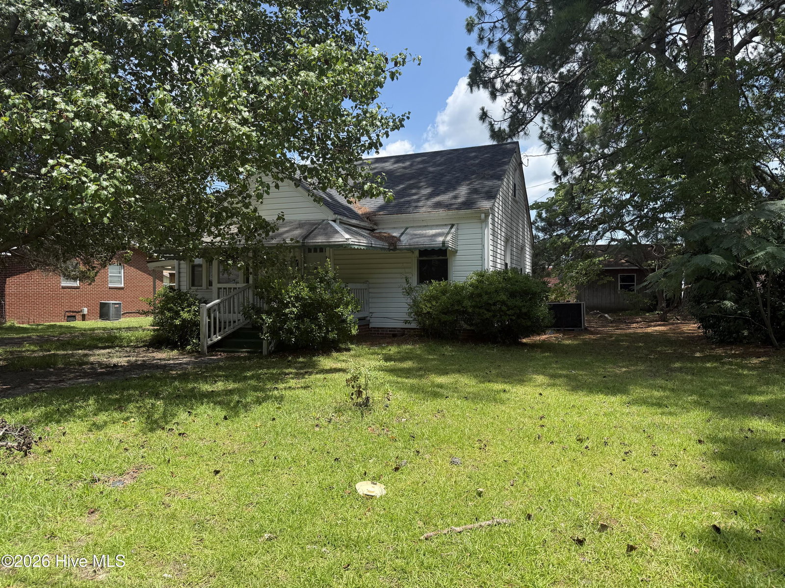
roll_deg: +0.0
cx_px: 392
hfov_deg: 71.6
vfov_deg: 56.8
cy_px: 294
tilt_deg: +0.1
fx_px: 544
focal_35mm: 24
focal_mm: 6.76
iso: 80
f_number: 1.78
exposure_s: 1/2169
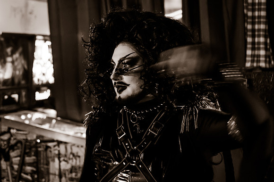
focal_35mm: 76
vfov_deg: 17.9
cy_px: 82
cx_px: 95
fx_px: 580
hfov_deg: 26.5
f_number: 4
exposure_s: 1/25
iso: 5000
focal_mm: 58
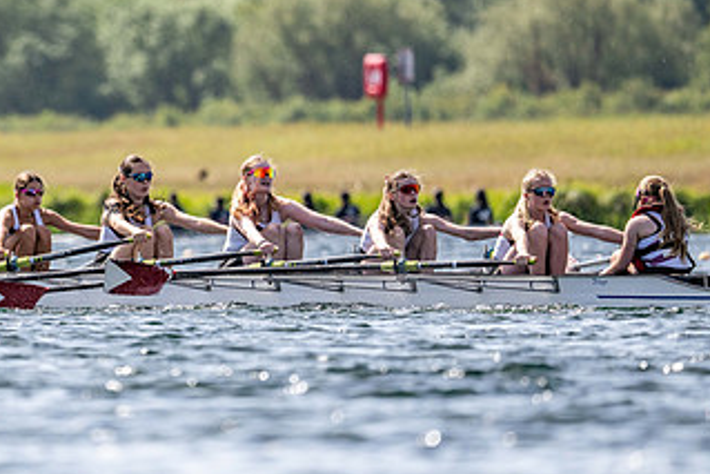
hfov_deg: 2.8
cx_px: 189
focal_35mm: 728
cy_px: 259
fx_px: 14364
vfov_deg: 1.9
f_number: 4.5
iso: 220
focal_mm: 400
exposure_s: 1/2500
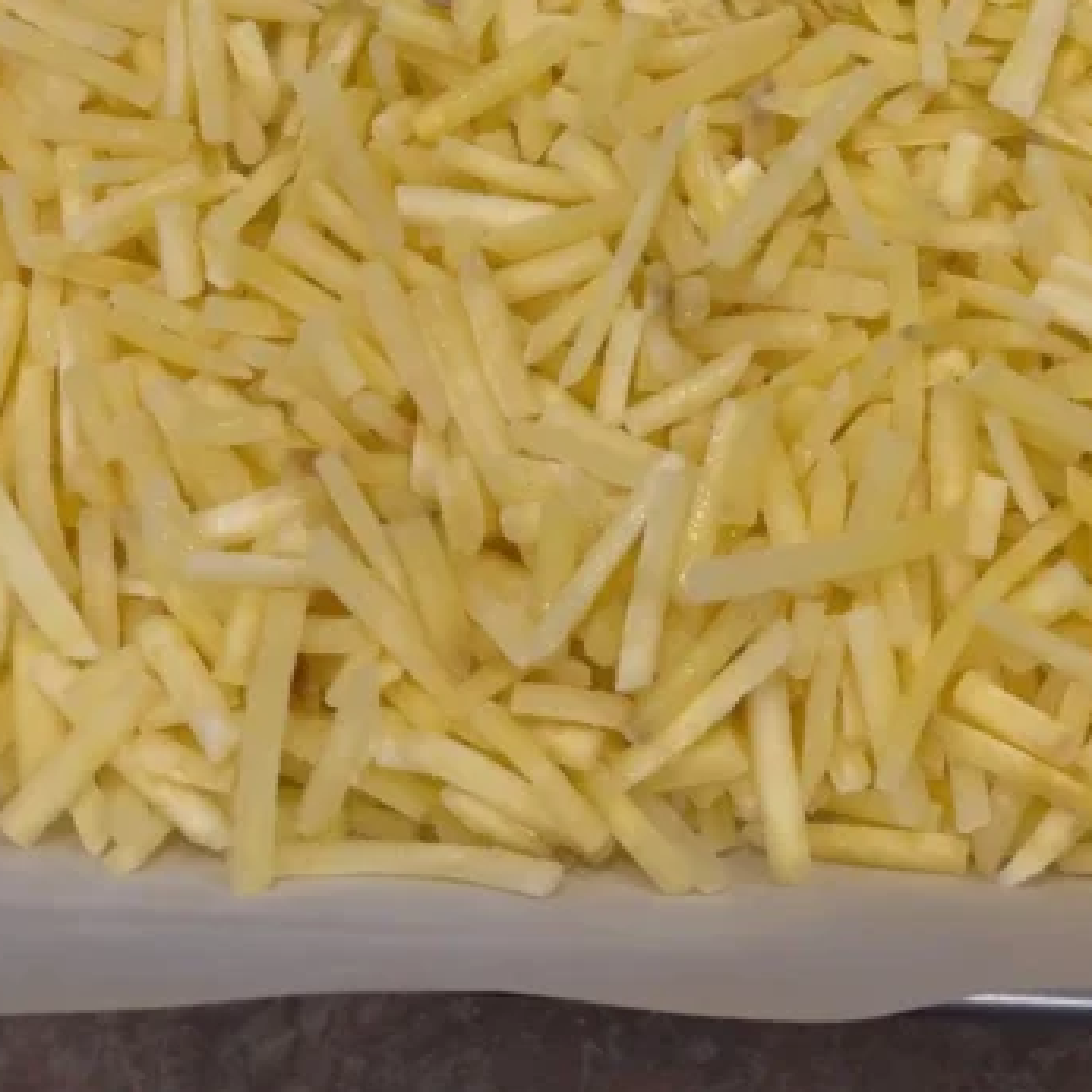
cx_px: 1013
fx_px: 2427
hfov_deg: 24.5
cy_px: 25
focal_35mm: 68
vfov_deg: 24.3
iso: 80
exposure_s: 1/120
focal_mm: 5.96
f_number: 1.6
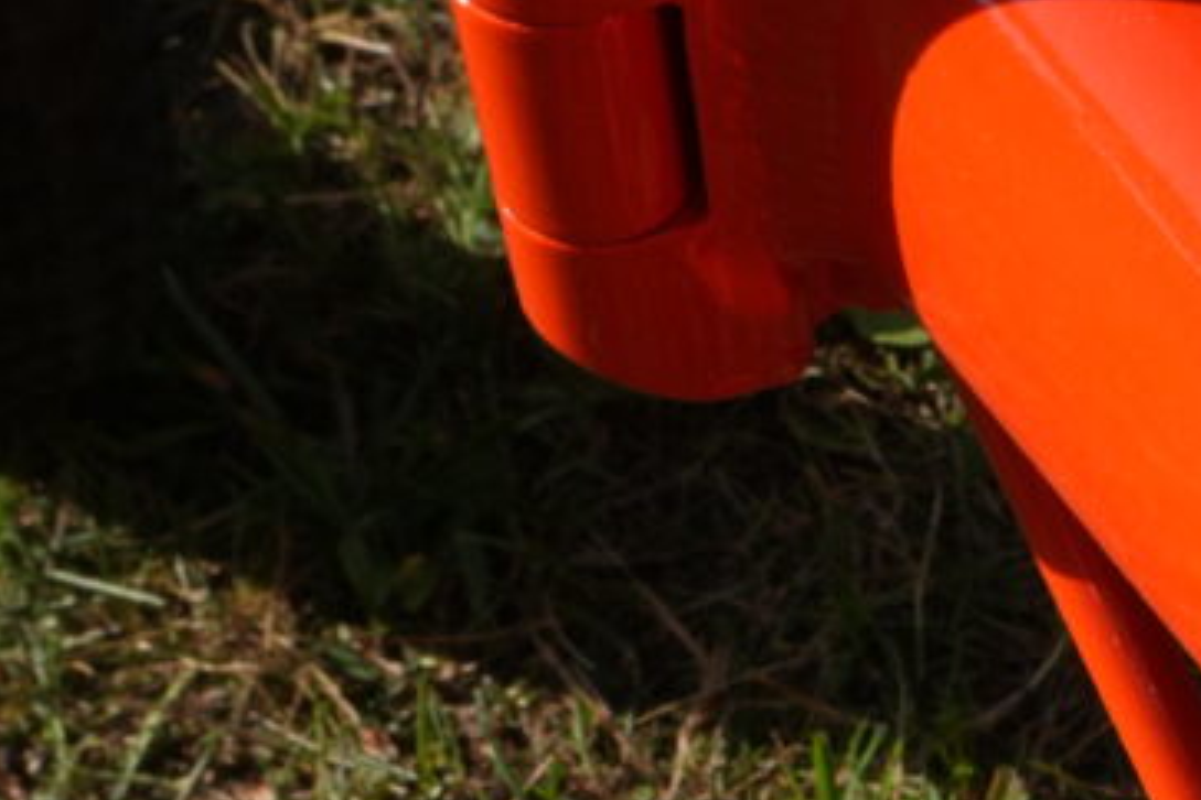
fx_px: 3636
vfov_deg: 12.1
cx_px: 1502
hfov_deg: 17.7
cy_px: 1107
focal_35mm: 109
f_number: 16
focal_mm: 22
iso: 250
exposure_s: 1/80
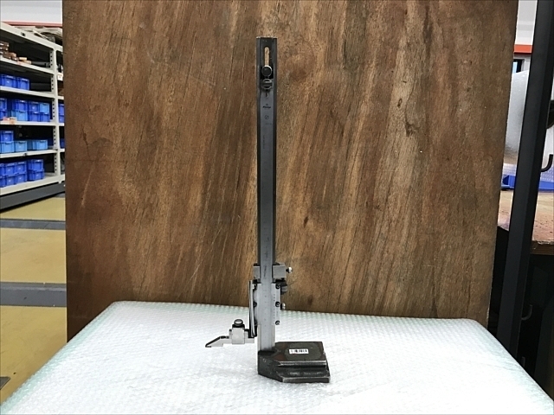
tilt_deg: -10.2
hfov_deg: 63.4
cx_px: 277
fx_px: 448
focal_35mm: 28
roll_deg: -3.0
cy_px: 208
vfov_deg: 49.7
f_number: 1.8
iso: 40
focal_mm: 3.99
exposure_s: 1/20
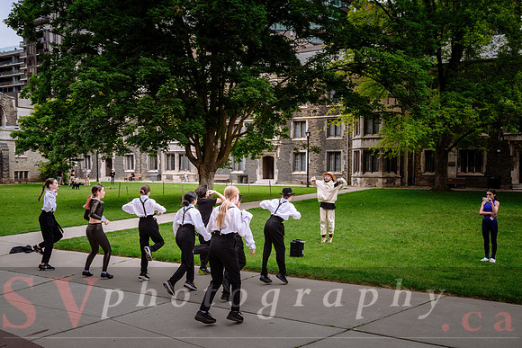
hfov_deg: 57.9
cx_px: 240
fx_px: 471
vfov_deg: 40.6
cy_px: 188
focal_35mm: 32
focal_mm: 30
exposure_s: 1/160
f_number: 2.8
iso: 64
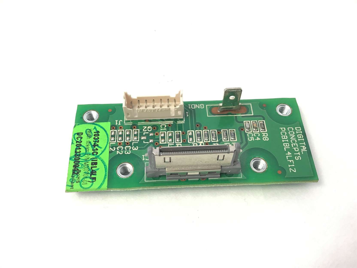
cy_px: 134
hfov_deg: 58.4
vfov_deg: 45.4
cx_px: 178
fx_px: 320
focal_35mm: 31
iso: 40
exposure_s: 1/33
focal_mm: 3.3
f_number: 2.4
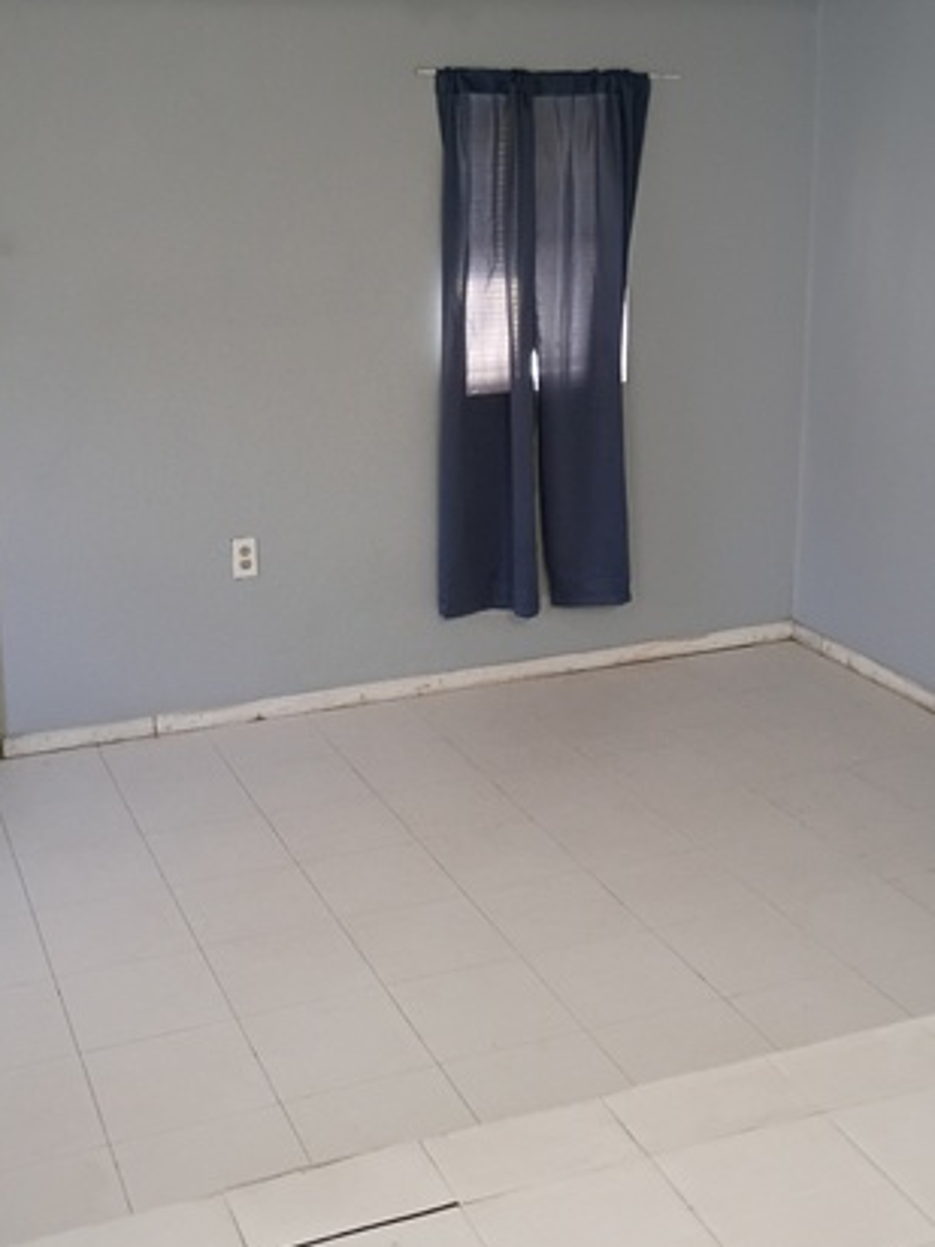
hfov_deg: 32.2
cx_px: 451
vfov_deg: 41.9
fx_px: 1621
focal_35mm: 45
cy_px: 515
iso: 1208
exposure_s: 1/30
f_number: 1.8
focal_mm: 4.27
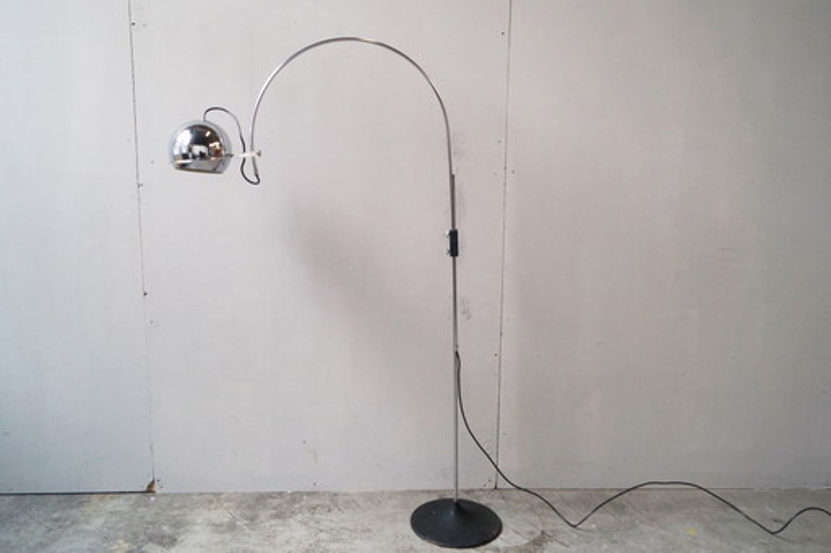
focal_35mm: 27
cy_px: 276
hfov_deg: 67.4
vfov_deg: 47.9
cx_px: 416
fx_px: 623
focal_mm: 18
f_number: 4.5
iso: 400
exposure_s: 1/60
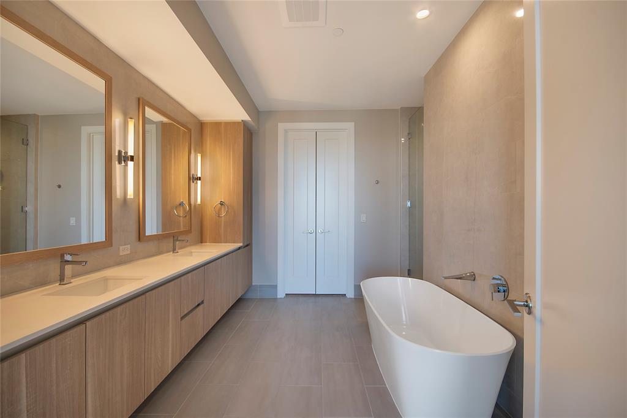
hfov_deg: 100.4
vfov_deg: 77.3
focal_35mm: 15
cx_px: 314
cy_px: 209
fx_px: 261
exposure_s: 1/13
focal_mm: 10
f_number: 8
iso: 100
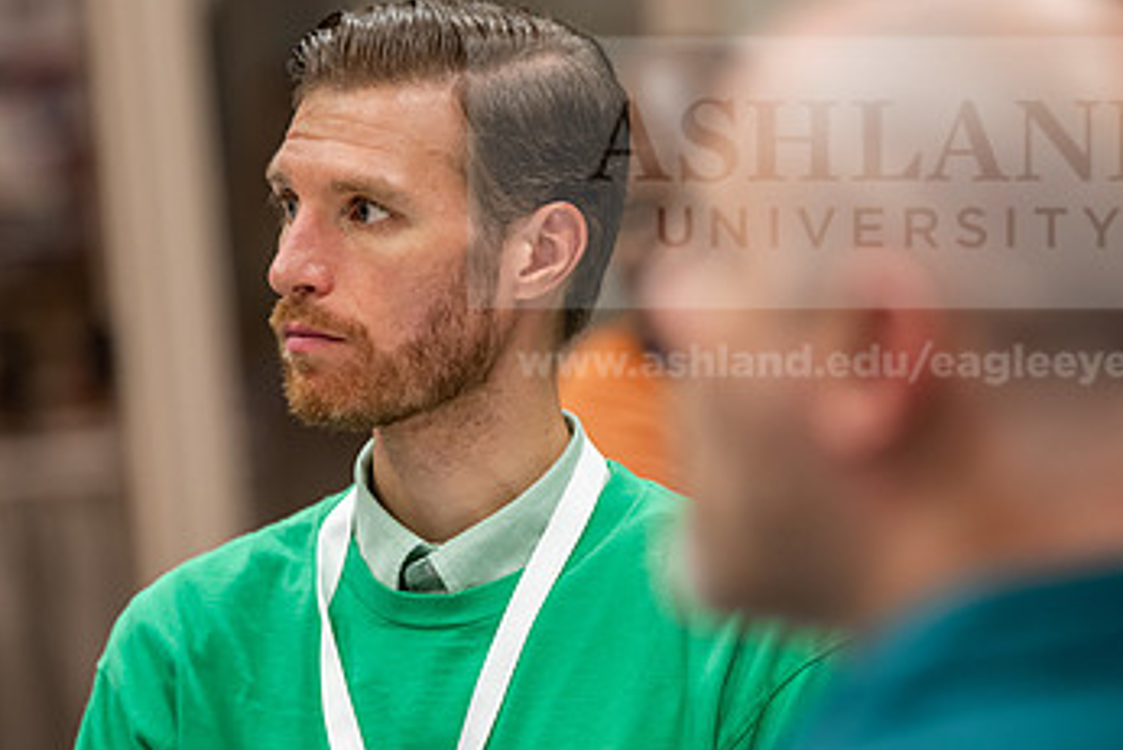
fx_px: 10454
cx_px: 370
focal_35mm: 335
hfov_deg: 6.1
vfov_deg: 4.1
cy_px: 430
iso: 1000
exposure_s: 1/125
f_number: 2.8
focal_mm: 200
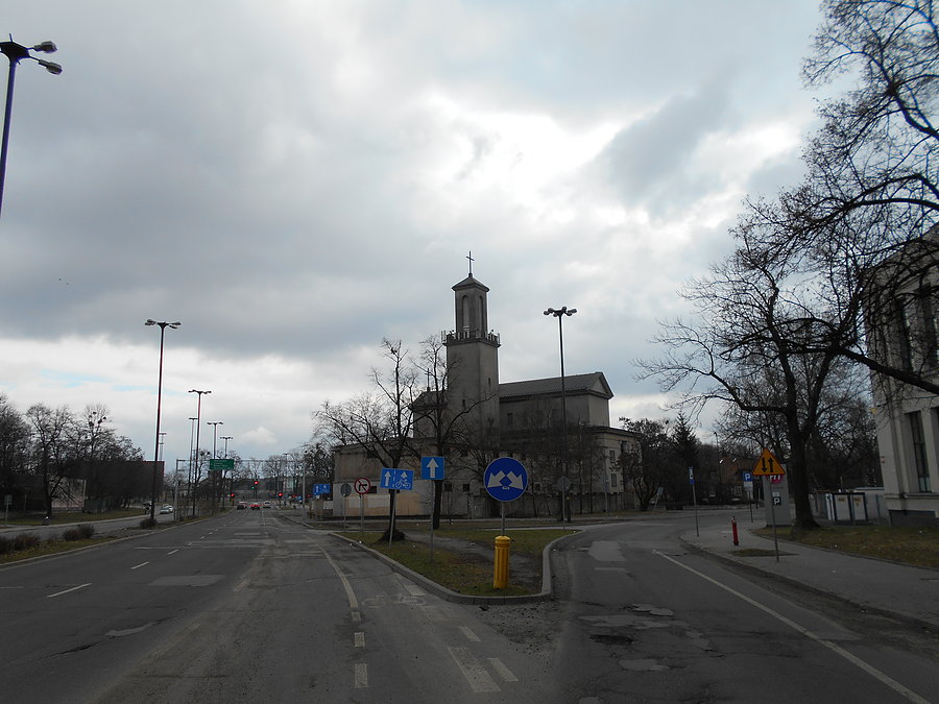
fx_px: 705
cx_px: 470
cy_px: 352
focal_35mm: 26
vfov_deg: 53.1
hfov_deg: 67.3
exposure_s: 1/640
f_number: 3.2
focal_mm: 4.6
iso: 80
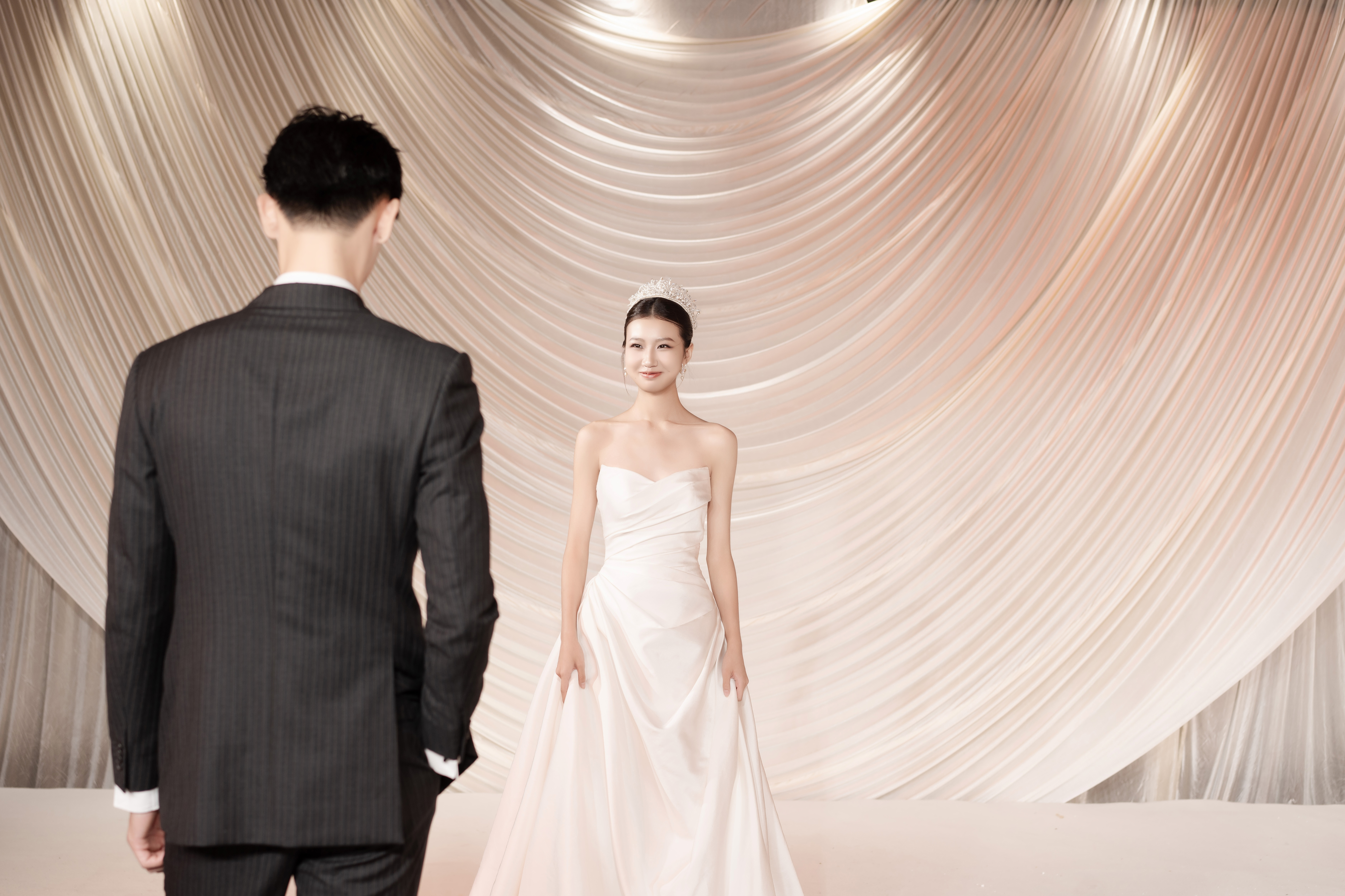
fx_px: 2055
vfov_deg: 24.6
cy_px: 448
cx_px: 672
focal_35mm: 55
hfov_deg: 36.2
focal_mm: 55
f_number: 3.5
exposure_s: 1/200
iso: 160
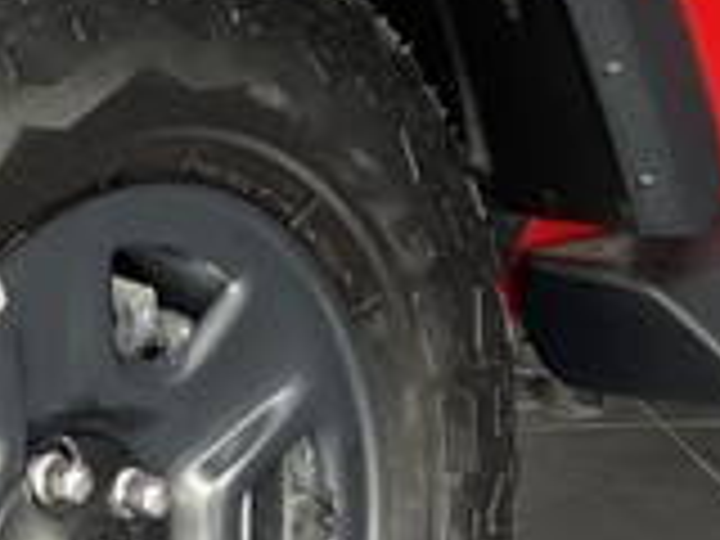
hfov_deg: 6.1
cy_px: -36
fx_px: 6739
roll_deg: -0.1
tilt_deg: -9.2
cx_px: -207
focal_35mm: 324
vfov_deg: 4.6
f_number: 2
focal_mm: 6
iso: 125
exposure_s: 1/122
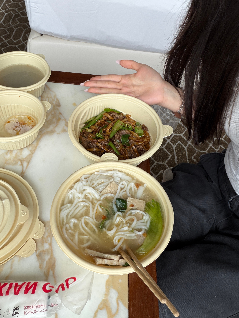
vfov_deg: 60.0
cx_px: 120
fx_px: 276
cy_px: 159
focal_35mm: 30
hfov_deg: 46.8
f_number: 1.9
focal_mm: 2.71
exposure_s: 1/151
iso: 20
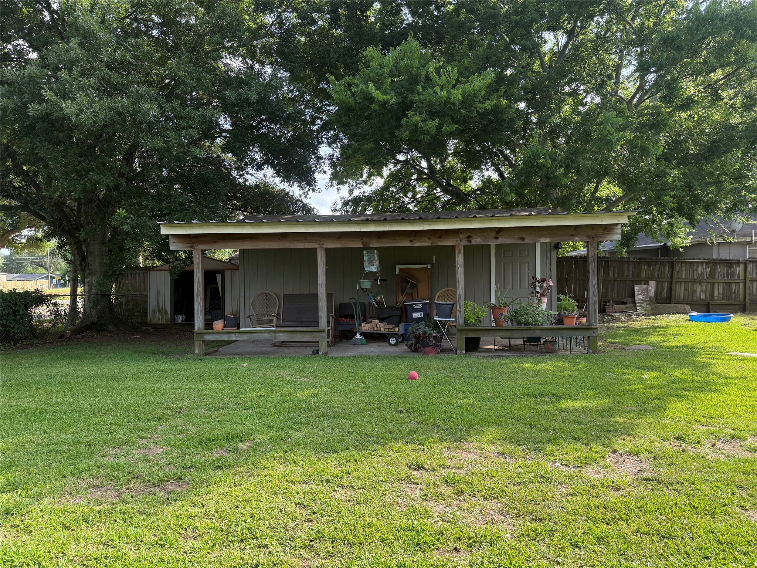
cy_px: 284
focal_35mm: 24
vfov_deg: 56.8
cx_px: 378
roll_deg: +1.1
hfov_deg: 71.6
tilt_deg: -1.1
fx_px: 525
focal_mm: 6.76
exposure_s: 1/898
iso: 100
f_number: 1.78
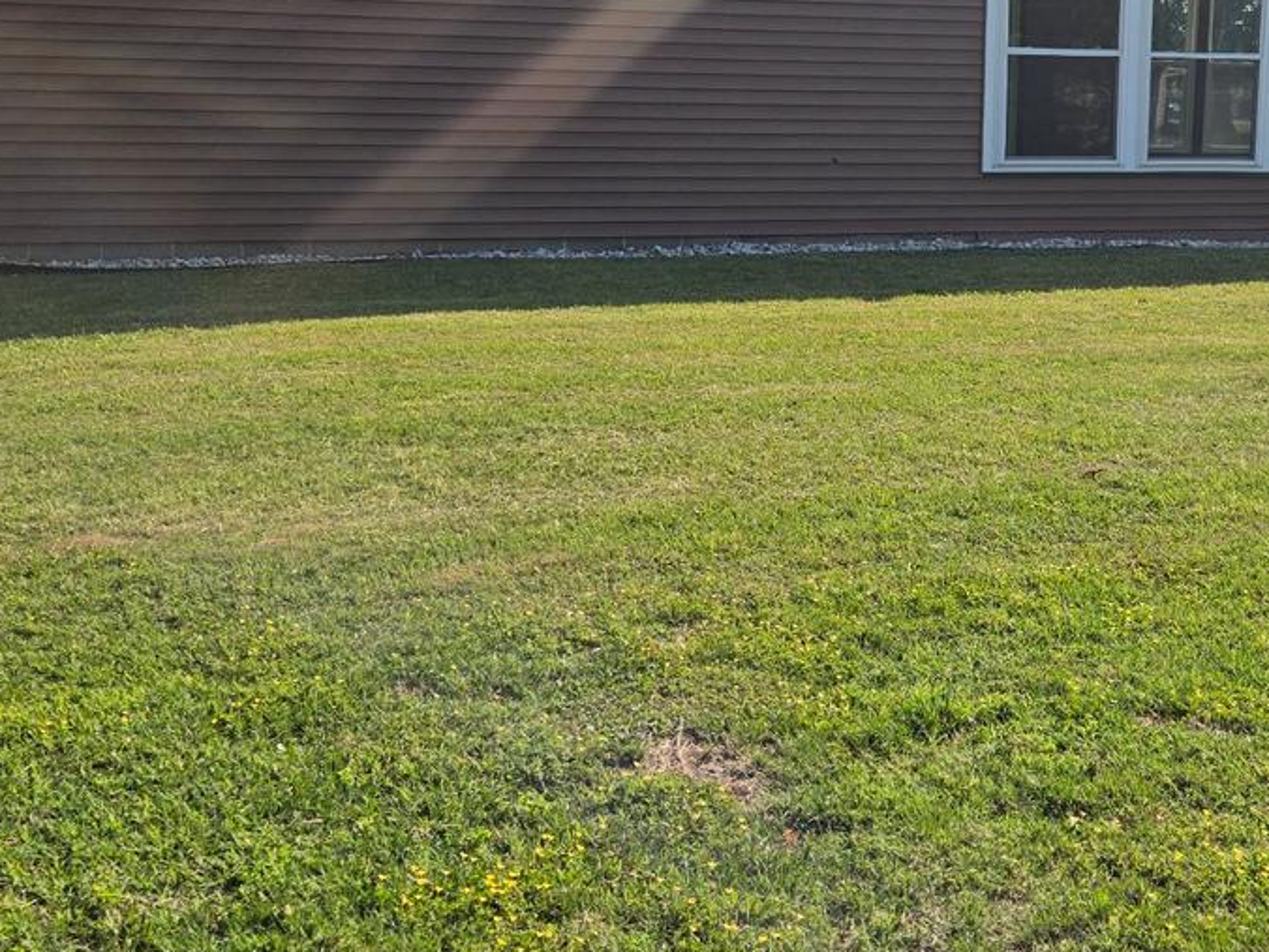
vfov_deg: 29.5
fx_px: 1796
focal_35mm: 49
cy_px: 327
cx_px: 903
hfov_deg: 38.2
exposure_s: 1/2737
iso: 25
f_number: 1.8
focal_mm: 5.4
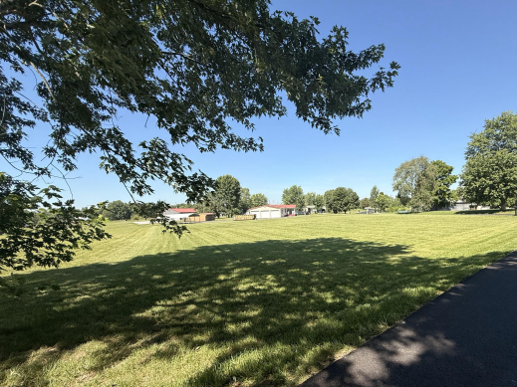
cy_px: 226
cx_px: 302
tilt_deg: -3.8
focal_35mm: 18
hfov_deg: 87.0
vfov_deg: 71.1
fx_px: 269
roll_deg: +1.6
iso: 50
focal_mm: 2.22
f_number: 2.2
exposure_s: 1/1497
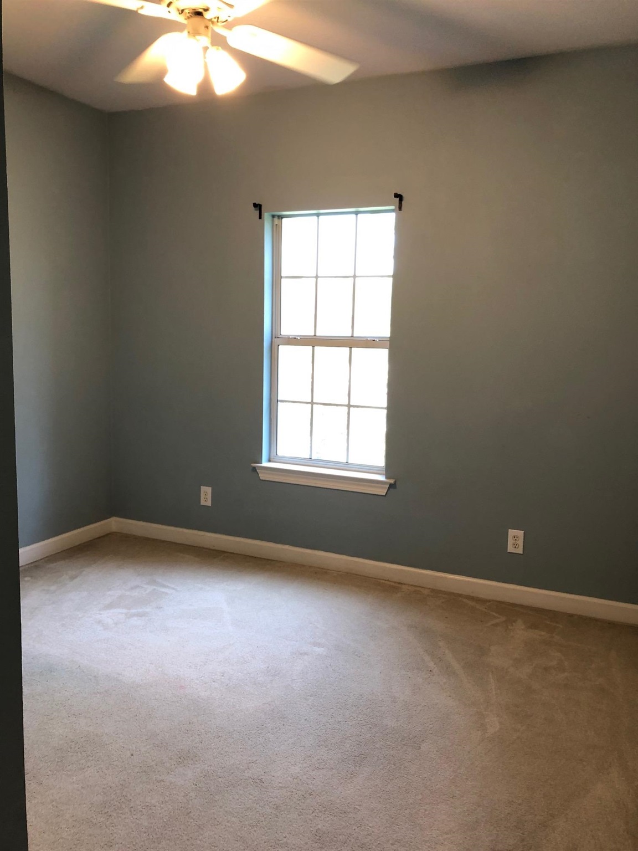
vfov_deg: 63.4
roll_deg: -0.9
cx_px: 319
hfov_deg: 49.7
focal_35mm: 28
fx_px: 688
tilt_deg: -5.5
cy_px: 426
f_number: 1.8
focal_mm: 3.99
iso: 40
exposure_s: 1/20
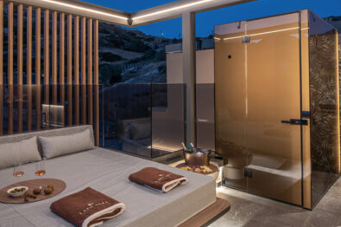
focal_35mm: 29
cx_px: 176
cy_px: 81
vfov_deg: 44.5
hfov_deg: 63.6
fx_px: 275
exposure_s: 1
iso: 640
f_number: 8
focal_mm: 19
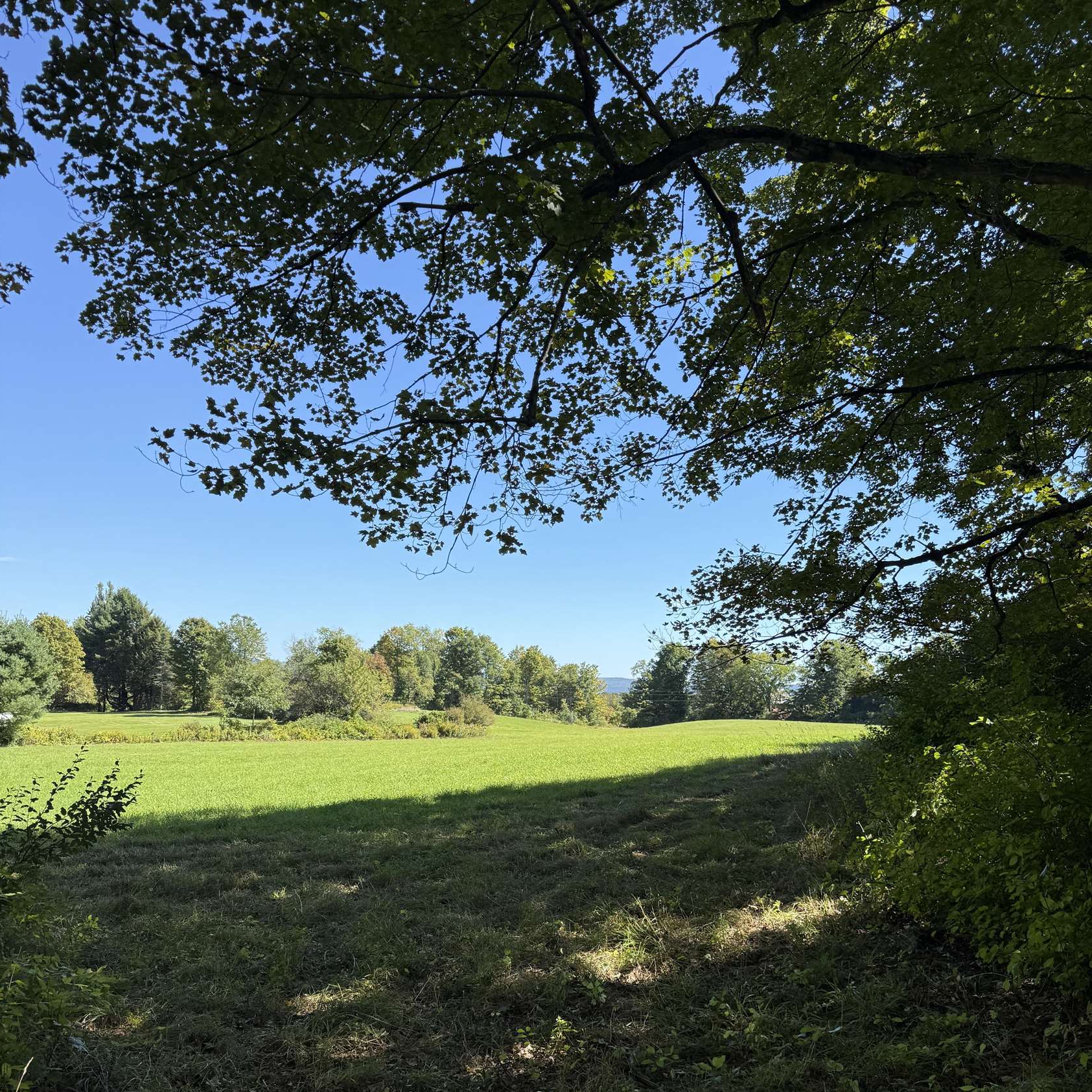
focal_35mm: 29
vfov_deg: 54.5
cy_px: 725
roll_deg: -2.8
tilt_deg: -1.3
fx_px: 1035
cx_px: 555
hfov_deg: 55.6
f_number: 1.78
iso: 80
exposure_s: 1/2169
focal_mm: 6.76
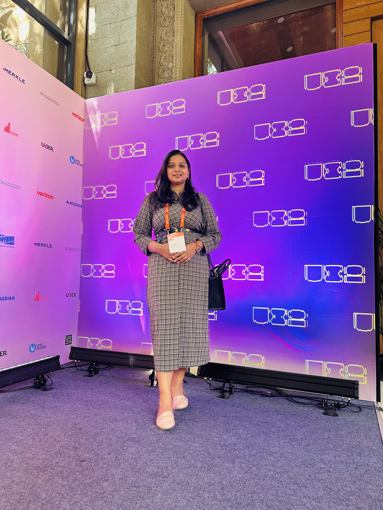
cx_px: 192
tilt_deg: +4.9
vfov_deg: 71.6
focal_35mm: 24
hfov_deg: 56.8
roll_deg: -1.8
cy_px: 255
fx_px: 354
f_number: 1.78
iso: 160
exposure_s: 1/121
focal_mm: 6.86
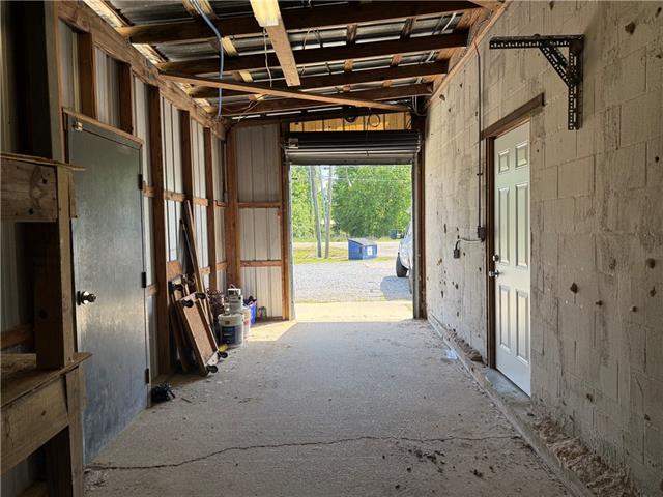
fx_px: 460
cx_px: 332
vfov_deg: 56.8
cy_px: 248
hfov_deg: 71.6
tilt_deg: -3.0
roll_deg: +0.3
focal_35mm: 24
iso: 100
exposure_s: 1/504
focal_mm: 6.76
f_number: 1.78
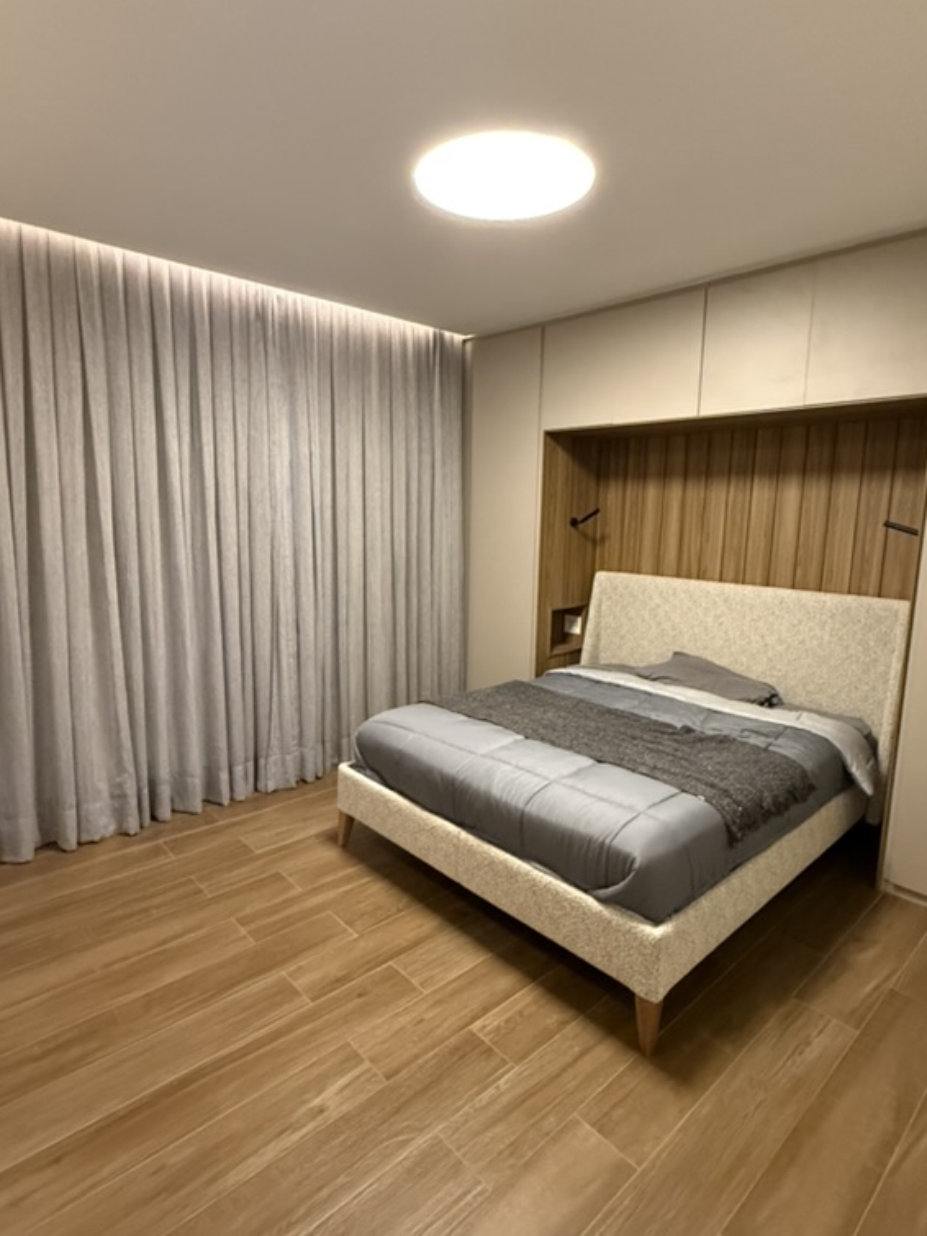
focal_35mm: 19
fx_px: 679
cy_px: 609
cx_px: 454
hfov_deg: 68.7
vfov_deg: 84.7
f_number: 2.2
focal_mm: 2.22
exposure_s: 1/60
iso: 800
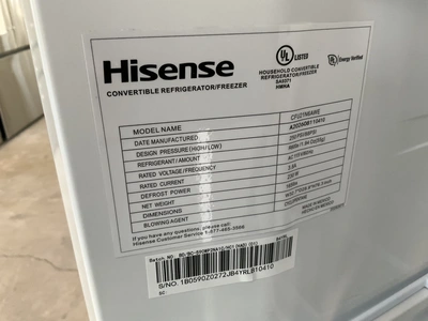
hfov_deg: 61.7
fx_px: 359
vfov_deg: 48.2
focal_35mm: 29
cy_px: 160
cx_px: 214
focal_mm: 3
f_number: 1.8
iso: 125
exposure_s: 1/60
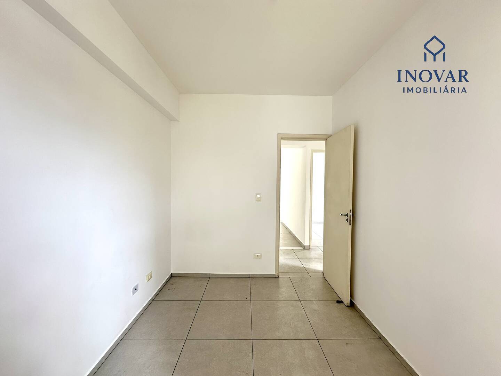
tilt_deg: -1.2
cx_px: 250
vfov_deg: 85.7
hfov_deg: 102.1
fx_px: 203
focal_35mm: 14
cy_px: 188
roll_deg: -0.8
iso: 50
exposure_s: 1/99
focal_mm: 2.22
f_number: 2.2
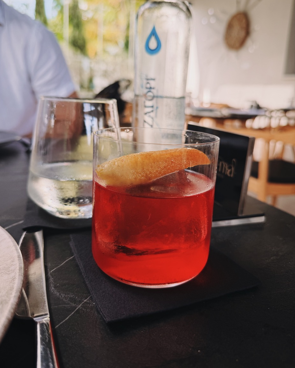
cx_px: 143
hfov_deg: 54.9
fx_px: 284
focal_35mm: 26
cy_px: 166
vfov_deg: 65.9
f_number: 1.78
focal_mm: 6.76
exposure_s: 1/176
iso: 64
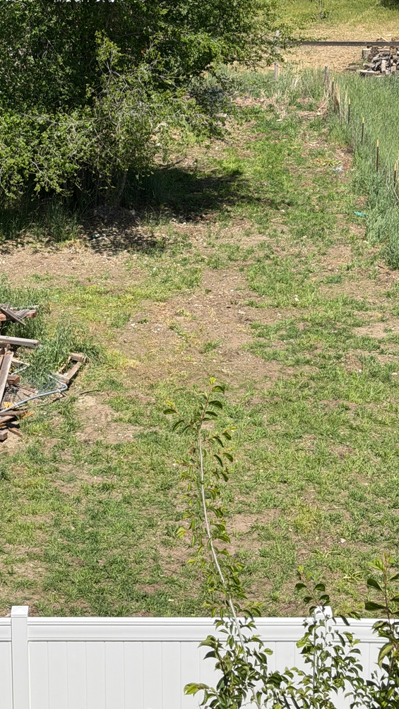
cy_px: 205
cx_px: 120
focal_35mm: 80
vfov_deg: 26.3
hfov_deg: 15.1
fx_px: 1504
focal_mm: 6.76
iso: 80
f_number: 1.78
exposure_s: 1/4587
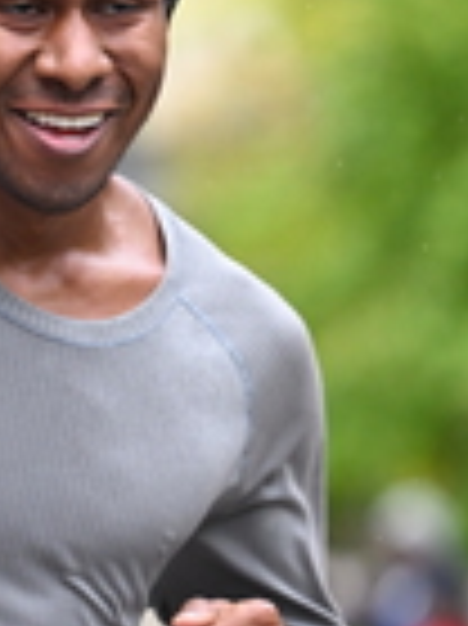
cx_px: -101
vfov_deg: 3.9
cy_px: 527
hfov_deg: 2.9
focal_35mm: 513
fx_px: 9262
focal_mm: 135
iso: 1250
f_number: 2.8
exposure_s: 1/1600
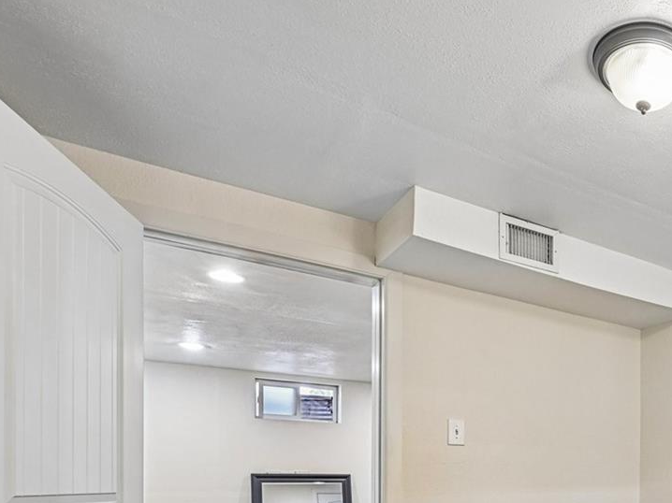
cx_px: 633
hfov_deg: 51.2
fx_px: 582
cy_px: 481
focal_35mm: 30
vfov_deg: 41.8
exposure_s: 1/2.5
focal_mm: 14
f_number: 10
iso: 400
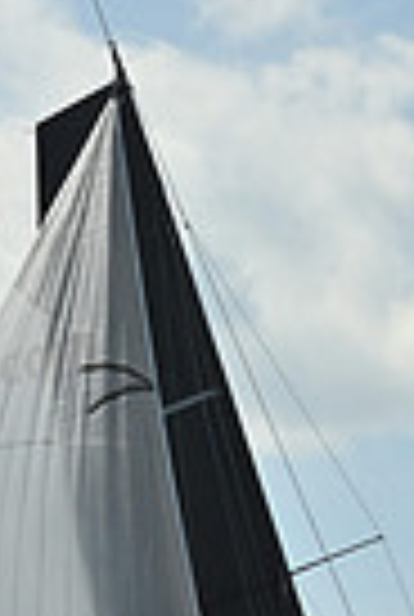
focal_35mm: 422
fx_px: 7242
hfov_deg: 3.3
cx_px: 331
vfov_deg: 4.9
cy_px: 585
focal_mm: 100
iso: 250
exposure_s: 1/1000
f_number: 14
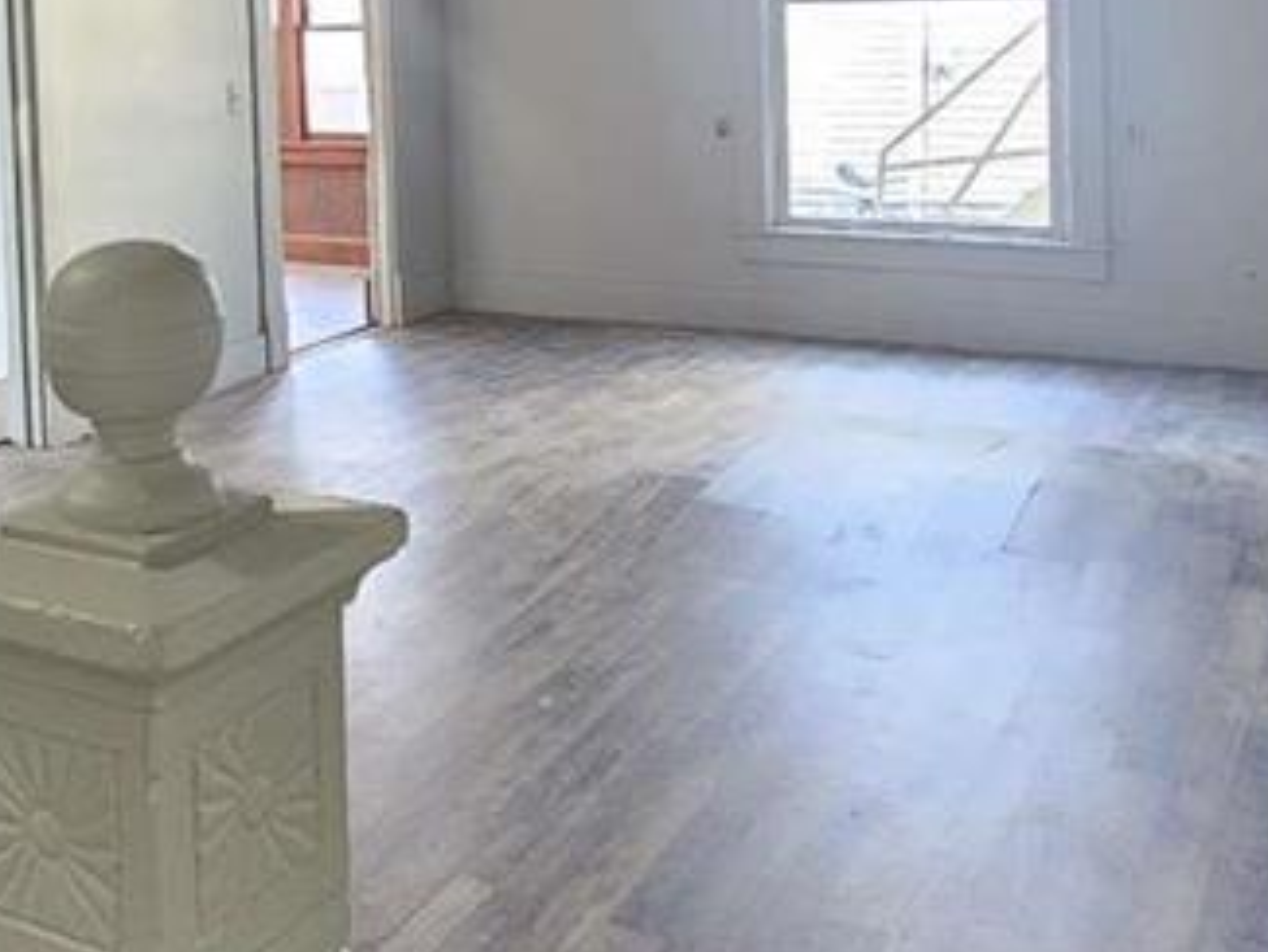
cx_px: 507
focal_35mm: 41
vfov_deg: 32.7
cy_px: 31
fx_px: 1502
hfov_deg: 45.5
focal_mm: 2.2
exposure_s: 1/40
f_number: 2.2
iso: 320
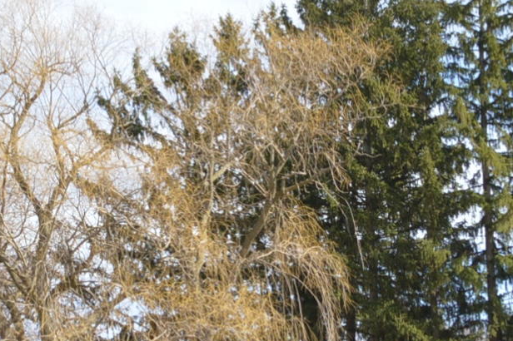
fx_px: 2079
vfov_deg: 9.2
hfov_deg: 13.5
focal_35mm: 146
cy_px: 483
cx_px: 684
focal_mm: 20
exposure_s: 1/200
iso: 100
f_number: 6.3
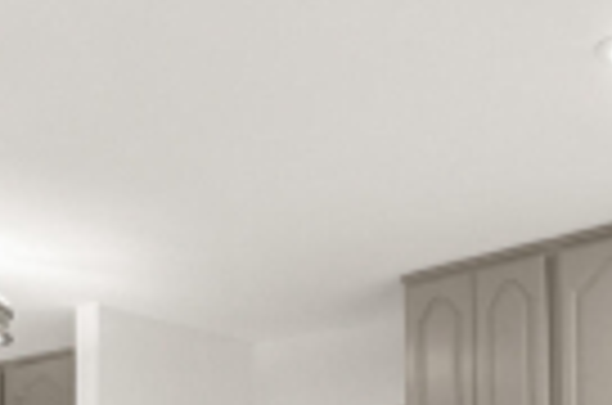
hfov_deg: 22.7
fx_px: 1408
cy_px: 720
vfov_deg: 14.5
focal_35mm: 83
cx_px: 720
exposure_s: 1/2.5
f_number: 11
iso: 400
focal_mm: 10
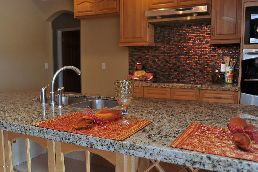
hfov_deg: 54.5
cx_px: 129
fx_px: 251
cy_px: 86
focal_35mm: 35
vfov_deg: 37.8
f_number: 5.6
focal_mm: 35
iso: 500
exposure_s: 1/30
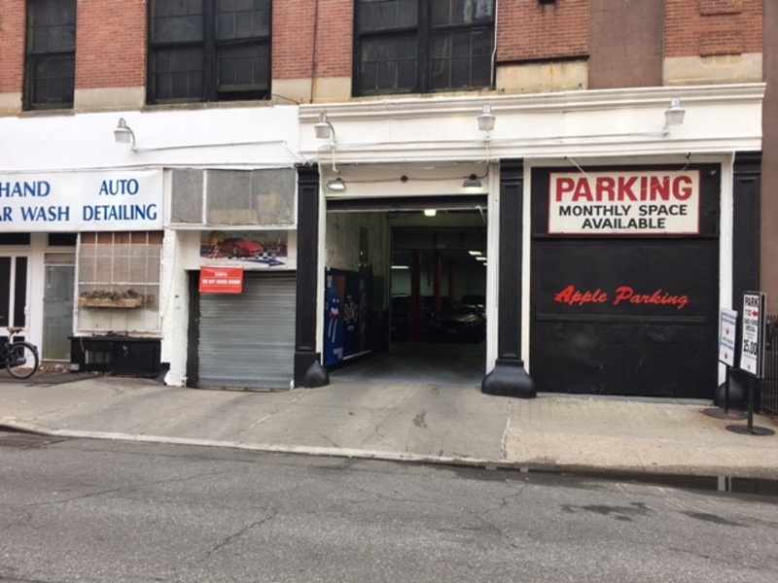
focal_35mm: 29
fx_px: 652
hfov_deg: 61.7
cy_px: 292
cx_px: 389
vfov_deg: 48.2
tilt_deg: +1.5
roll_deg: -0.6
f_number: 2.2
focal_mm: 4.15
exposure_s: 1/120
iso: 25
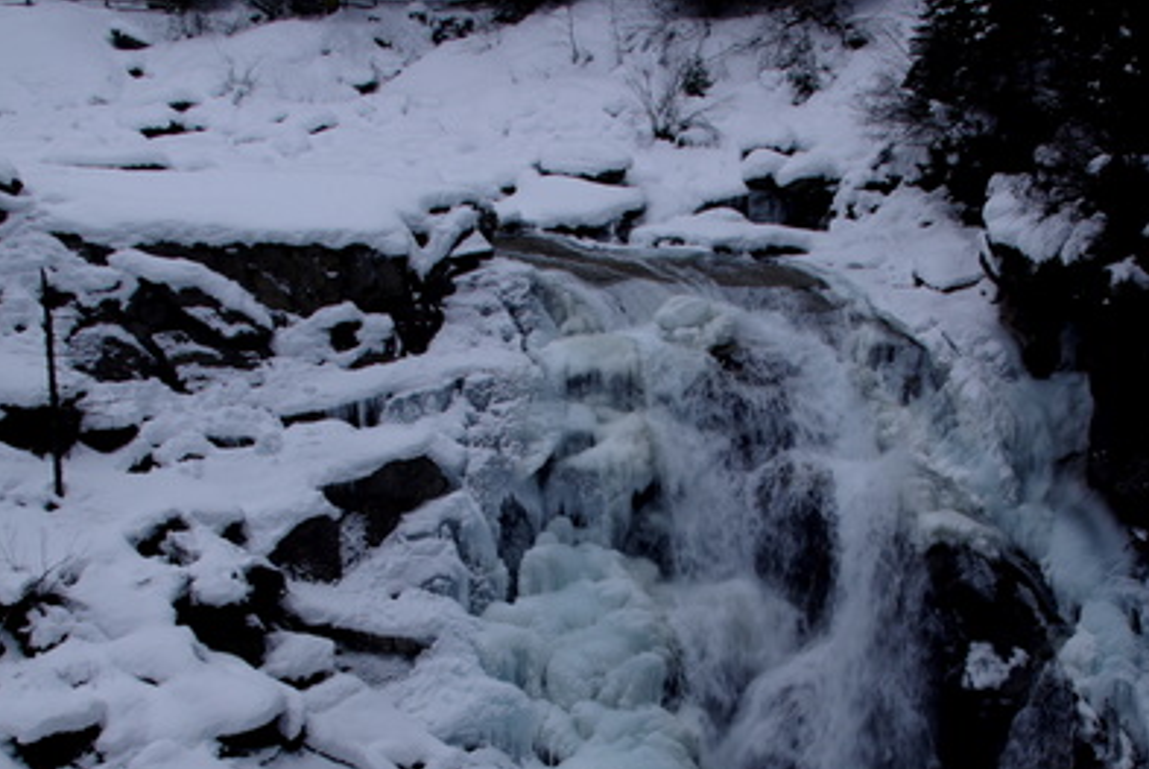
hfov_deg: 44.2
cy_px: 551
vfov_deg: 30.2
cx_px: 696
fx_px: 1406
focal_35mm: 44
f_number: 13
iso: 100
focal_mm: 18
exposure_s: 1/45
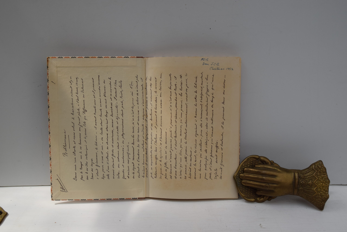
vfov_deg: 36.9
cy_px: 116
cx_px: 174
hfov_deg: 53.1
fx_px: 347
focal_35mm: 36
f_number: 8
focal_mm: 24
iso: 280
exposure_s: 1/250
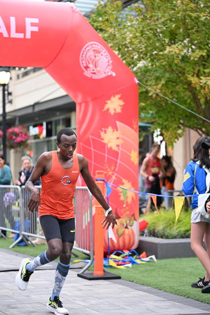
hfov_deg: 15.4
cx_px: 105
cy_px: 158
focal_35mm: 89
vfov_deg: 22.9
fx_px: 778
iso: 1600
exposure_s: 1/640
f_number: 2.8
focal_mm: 89
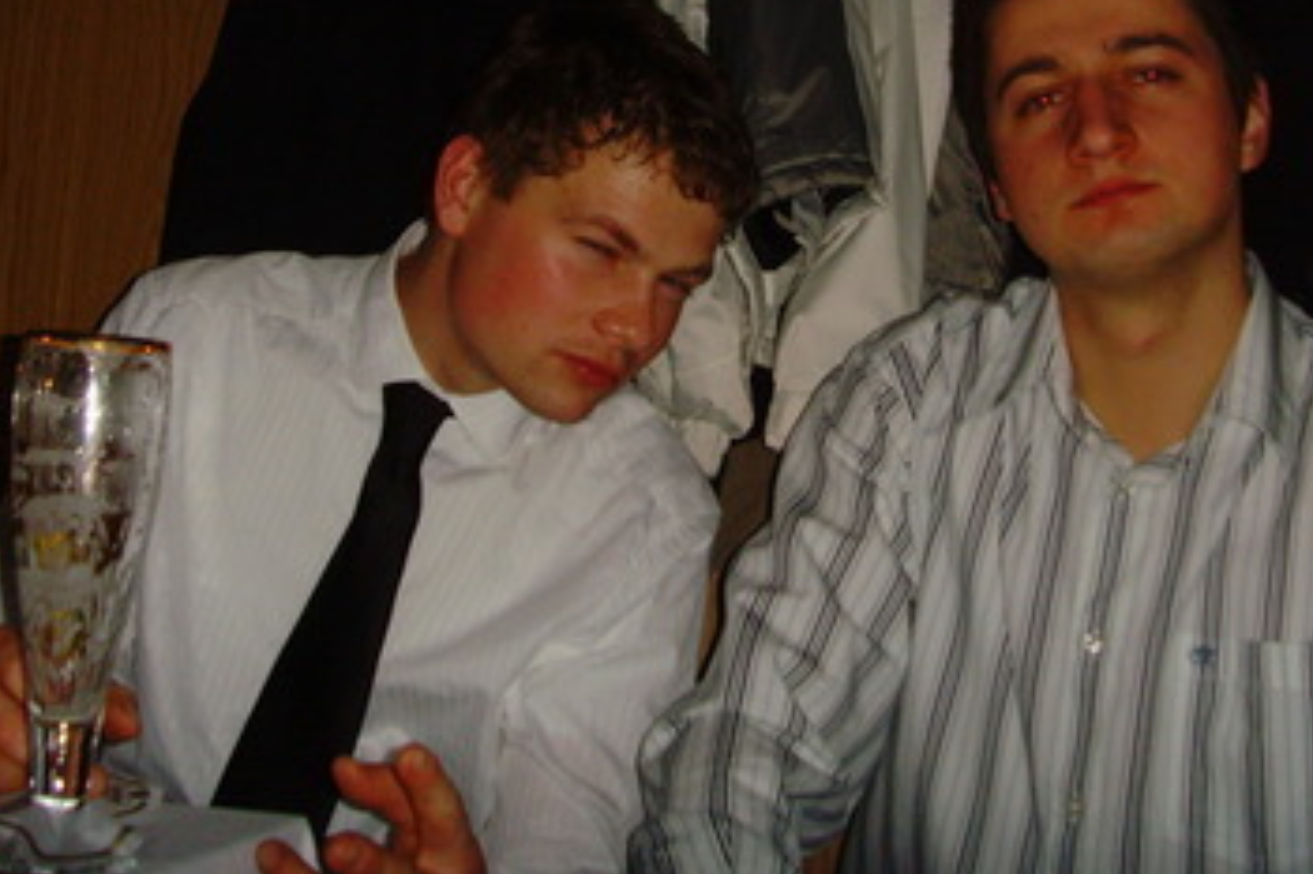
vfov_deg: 23.1
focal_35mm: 58
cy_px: 201
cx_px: 750
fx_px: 2114
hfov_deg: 34.4
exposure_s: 1/45
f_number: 3.5
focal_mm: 6.6
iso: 200
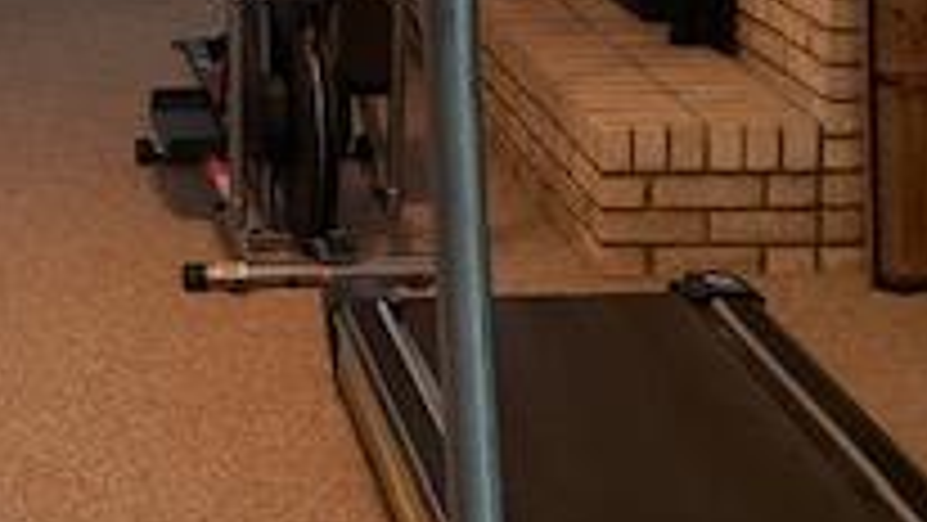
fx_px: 2164
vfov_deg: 13.1
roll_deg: +1.3
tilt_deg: -6.6
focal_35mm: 88
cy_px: -243
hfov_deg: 22.7
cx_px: -117
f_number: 1.6
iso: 640
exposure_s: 1/30
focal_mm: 4.2
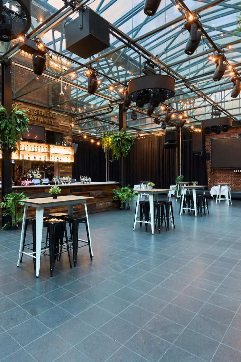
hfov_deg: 54.5
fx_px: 231
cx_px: 92
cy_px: 178
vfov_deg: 76.1
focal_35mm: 23
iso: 200
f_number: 8
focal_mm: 10
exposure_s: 1
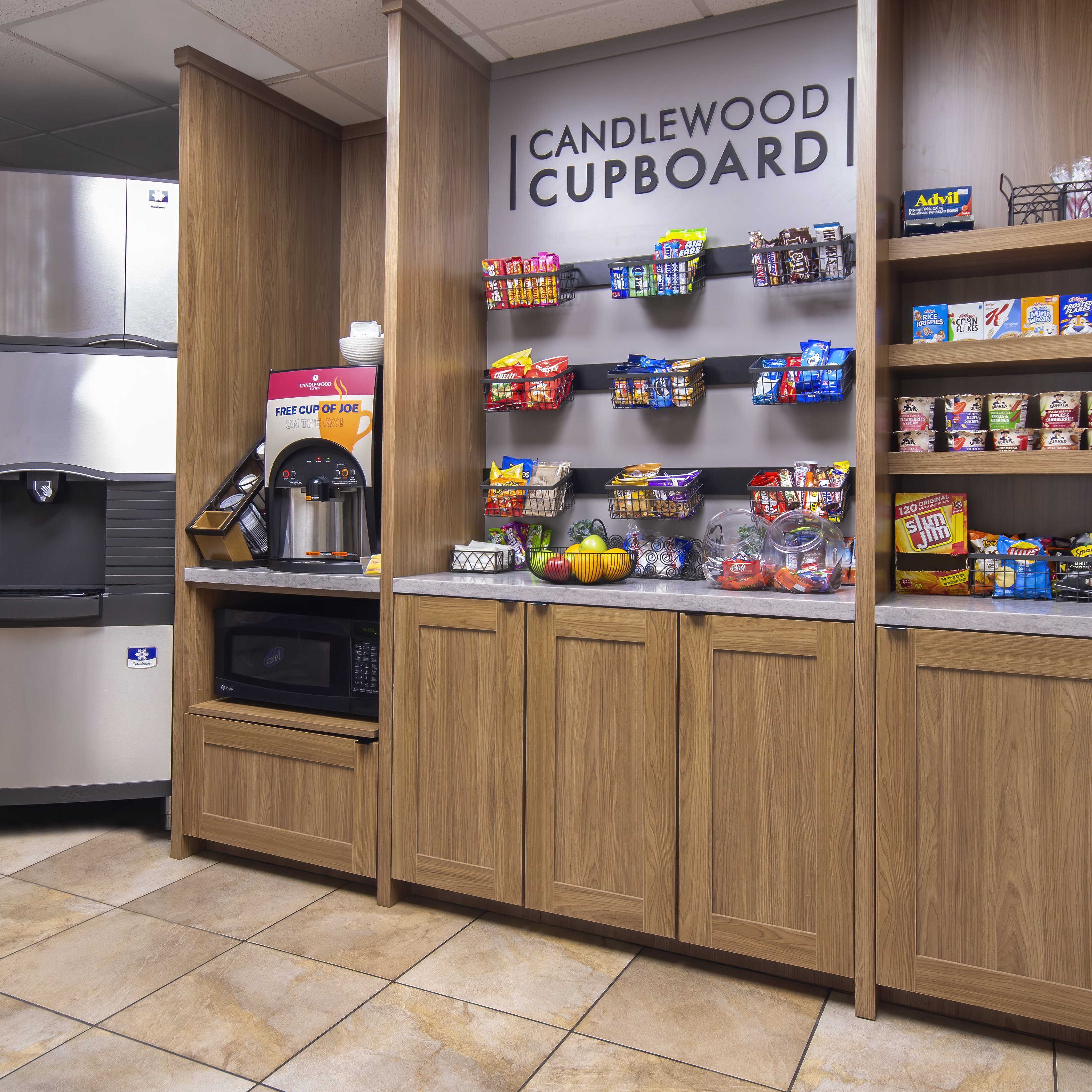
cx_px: 517
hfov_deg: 57.3
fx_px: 999
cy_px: 532
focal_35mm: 28
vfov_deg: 57.3
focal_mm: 12
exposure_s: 1/5
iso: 250
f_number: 7.1
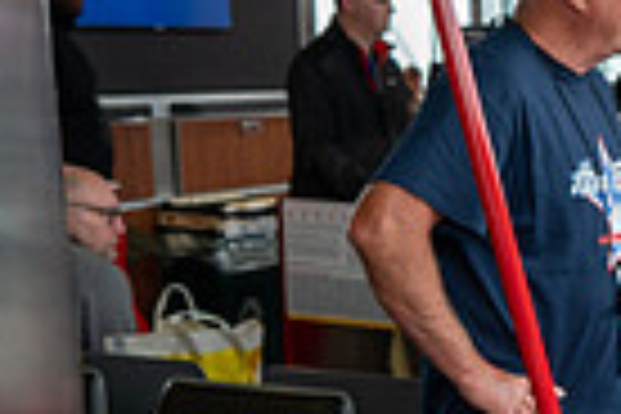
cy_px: 490
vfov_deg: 13.2
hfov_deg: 17.9
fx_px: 1742
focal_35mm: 101
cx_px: 950
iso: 280
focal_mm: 24
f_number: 4
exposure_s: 1/80
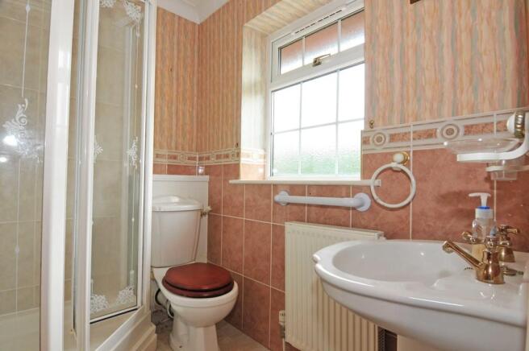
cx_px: 264
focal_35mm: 18
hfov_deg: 90.1
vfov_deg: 67.3
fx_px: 264
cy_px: 176
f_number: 8
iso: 400
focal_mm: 12
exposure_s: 1/13
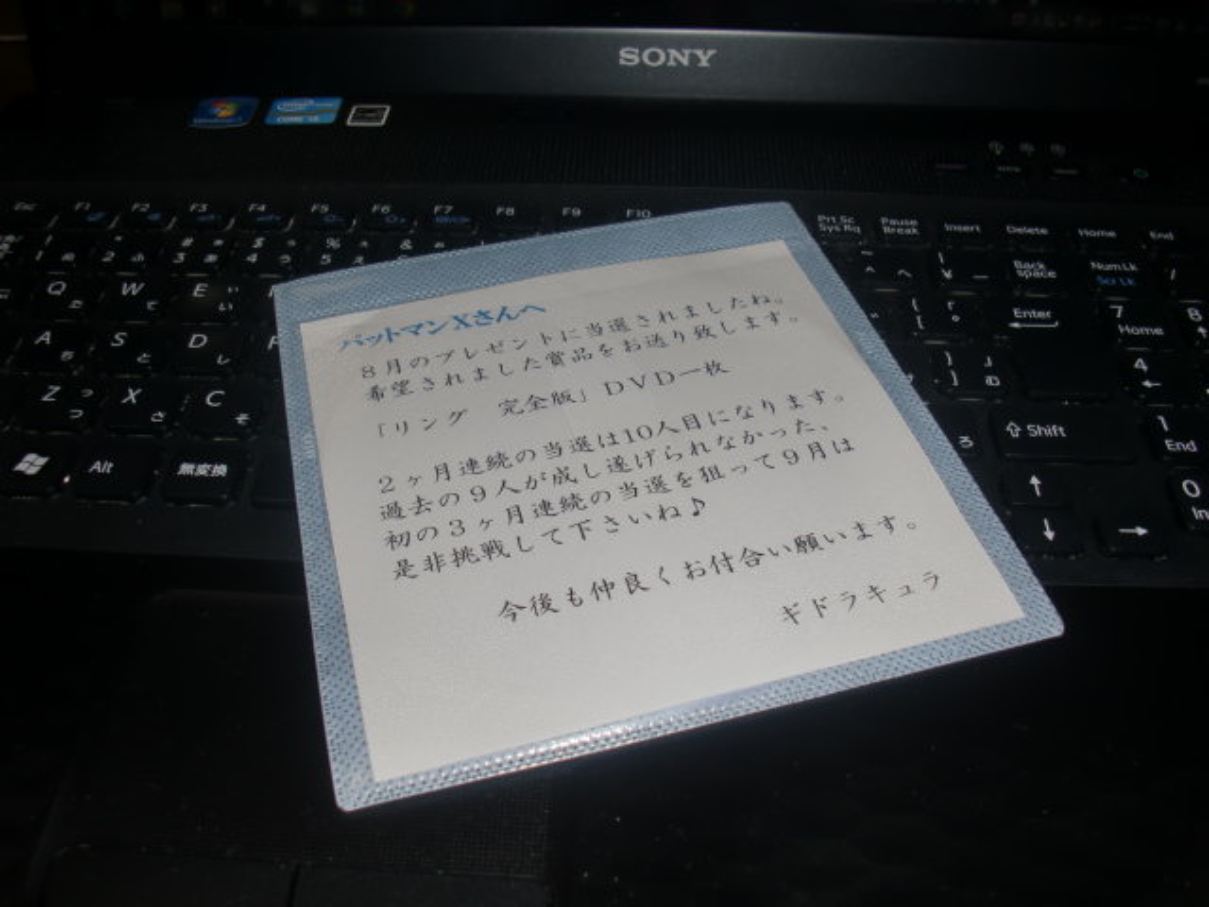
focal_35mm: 36
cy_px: 454
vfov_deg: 39.7
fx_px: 1257
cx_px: 604
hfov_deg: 51.4
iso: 64
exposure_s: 1/60
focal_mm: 6.3
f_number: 7.9
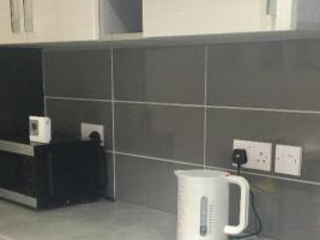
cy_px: 214
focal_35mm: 60
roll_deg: -0.5
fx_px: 554
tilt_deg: -13.1
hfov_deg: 32.2
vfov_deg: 23.8
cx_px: 170
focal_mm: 4.15
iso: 64
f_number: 2.2
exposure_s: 1/17
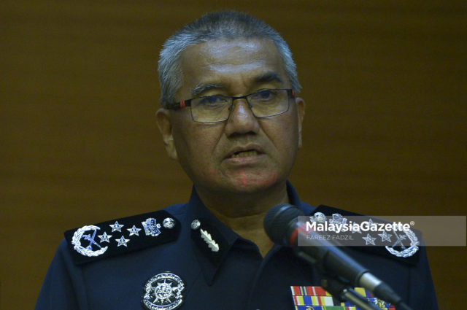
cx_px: 234
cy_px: 155
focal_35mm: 200
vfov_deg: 6.8
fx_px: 2591
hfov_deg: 10.3
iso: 2000
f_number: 2.8
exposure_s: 1/160
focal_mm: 200
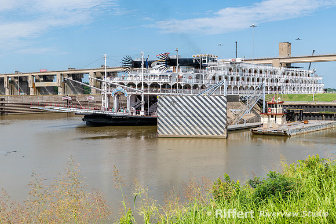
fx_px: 411
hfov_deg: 44.5
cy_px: 112
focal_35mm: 44
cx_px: 168
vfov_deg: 30.5
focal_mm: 44
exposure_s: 1/160
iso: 64
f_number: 8
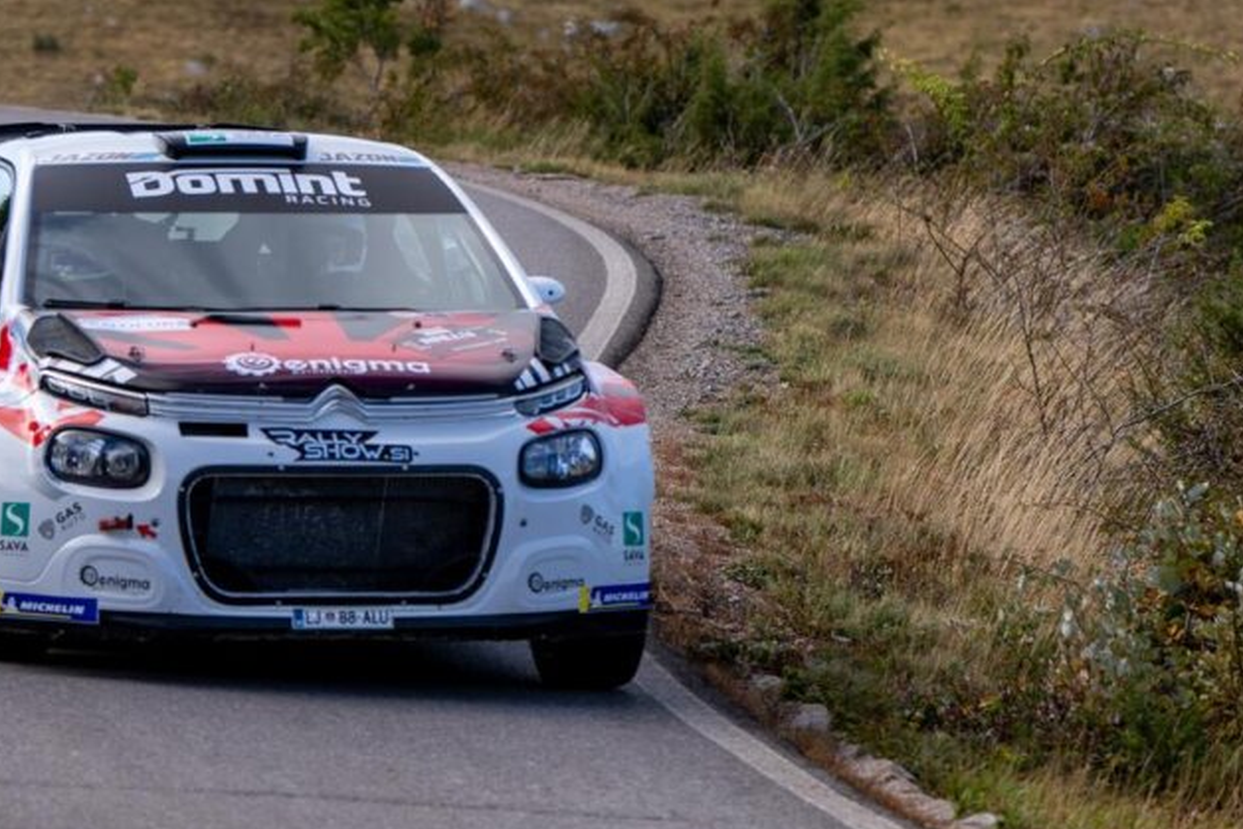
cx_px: 117
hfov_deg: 7.1
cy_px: 420
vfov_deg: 4.8
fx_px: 9980
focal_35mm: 289
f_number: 2.8
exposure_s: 1/1600
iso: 125
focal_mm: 103
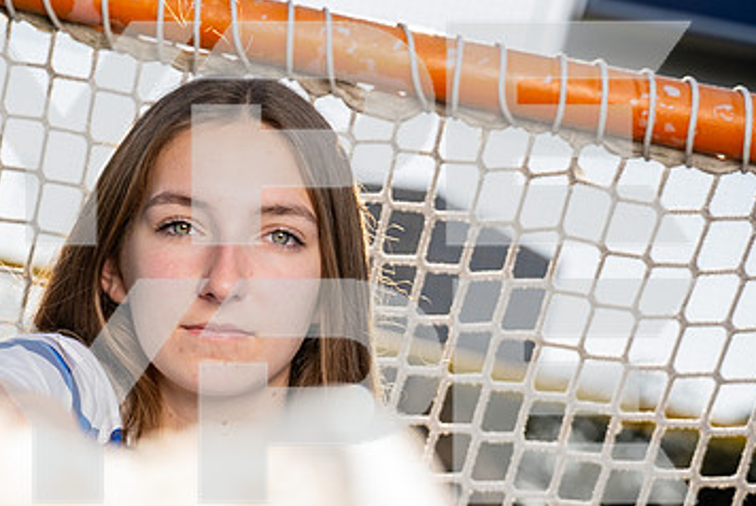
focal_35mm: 114
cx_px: 157
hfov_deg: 17.8
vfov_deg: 12.0
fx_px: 2396
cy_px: 392
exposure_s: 1/640
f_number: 4
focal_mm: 70
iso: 100
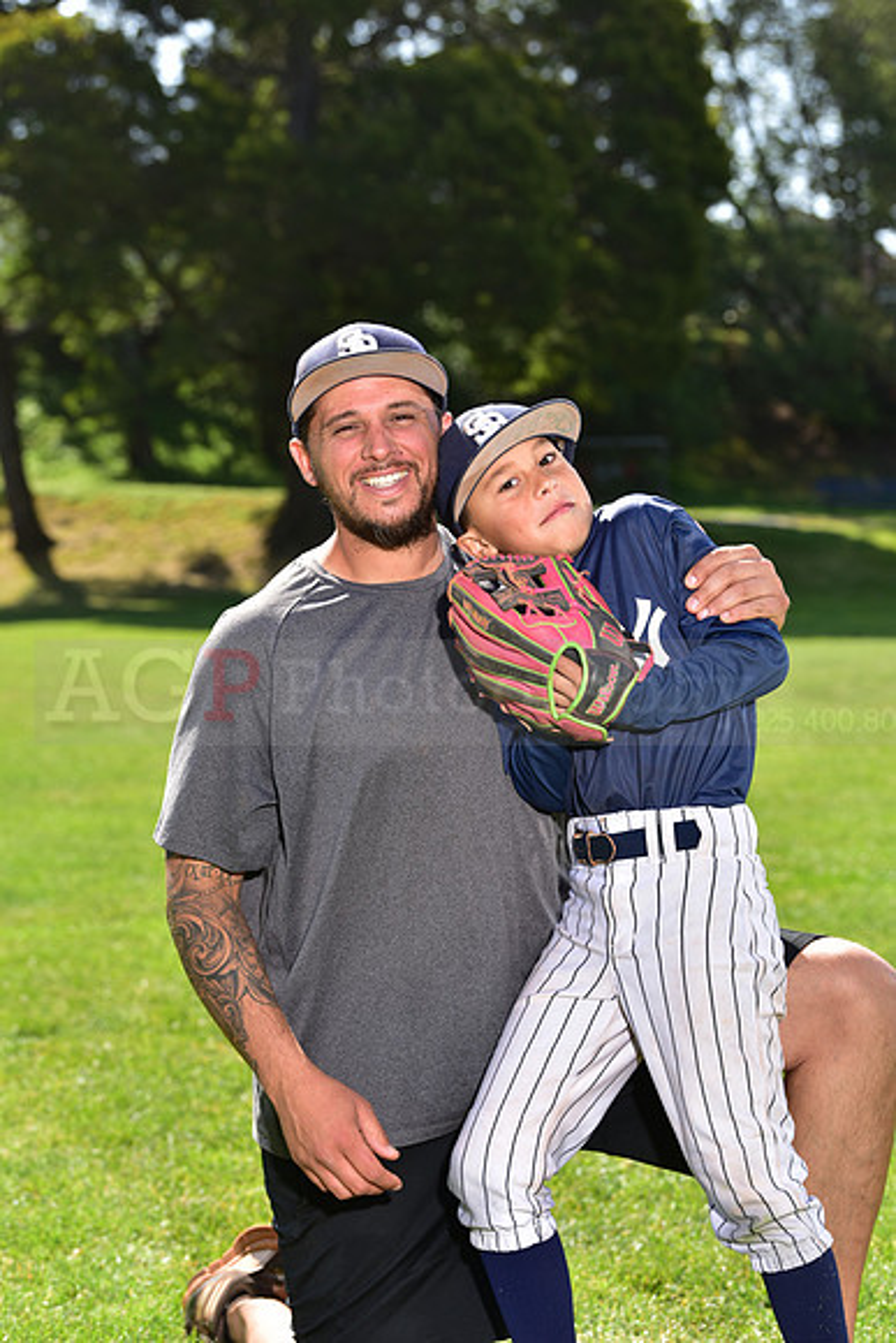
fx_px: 3432
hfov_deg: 14.9
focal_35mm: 92
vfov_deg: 22.1
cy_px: 672
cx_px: 448
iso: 100
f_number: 5.6
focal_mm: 92
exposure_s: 1/250
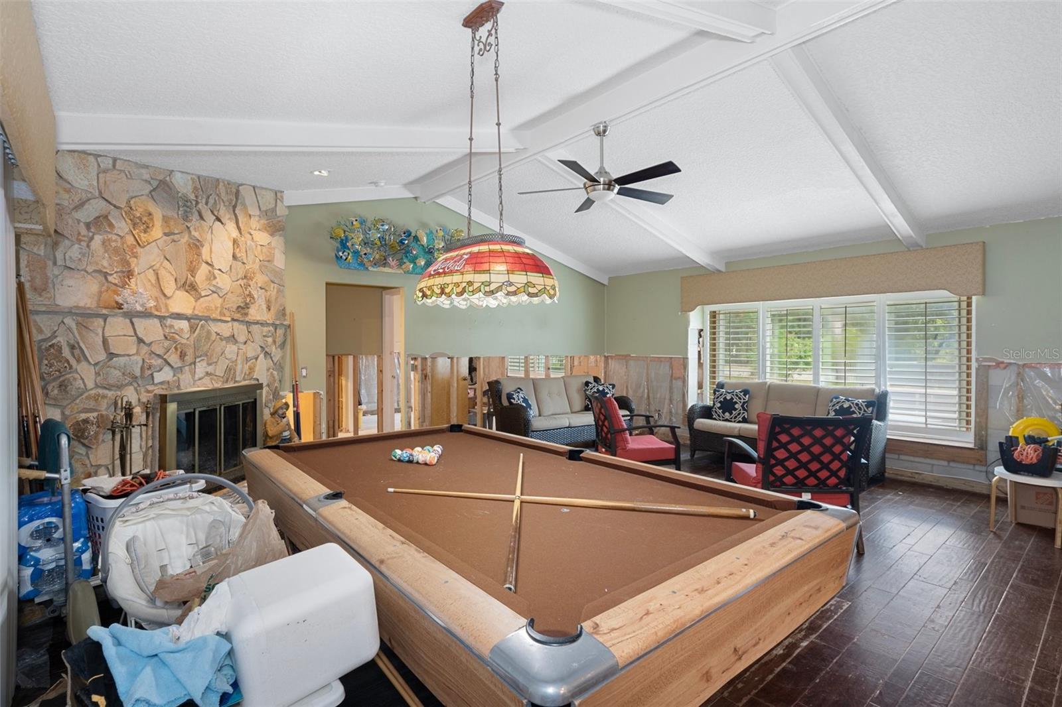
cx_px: 531
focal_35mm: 17
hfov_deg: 93.3
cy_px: 354
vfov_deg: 70.4
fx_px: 501
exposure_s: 3.2
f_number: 8
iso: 400
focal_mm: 17
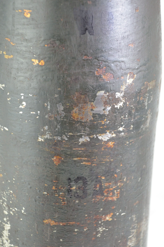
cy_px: 124
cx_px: 82
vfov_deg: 22.0
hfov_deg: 14.6
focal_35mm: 93
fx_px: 638
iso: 1250
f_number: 5
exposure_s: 1/125
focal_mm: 62
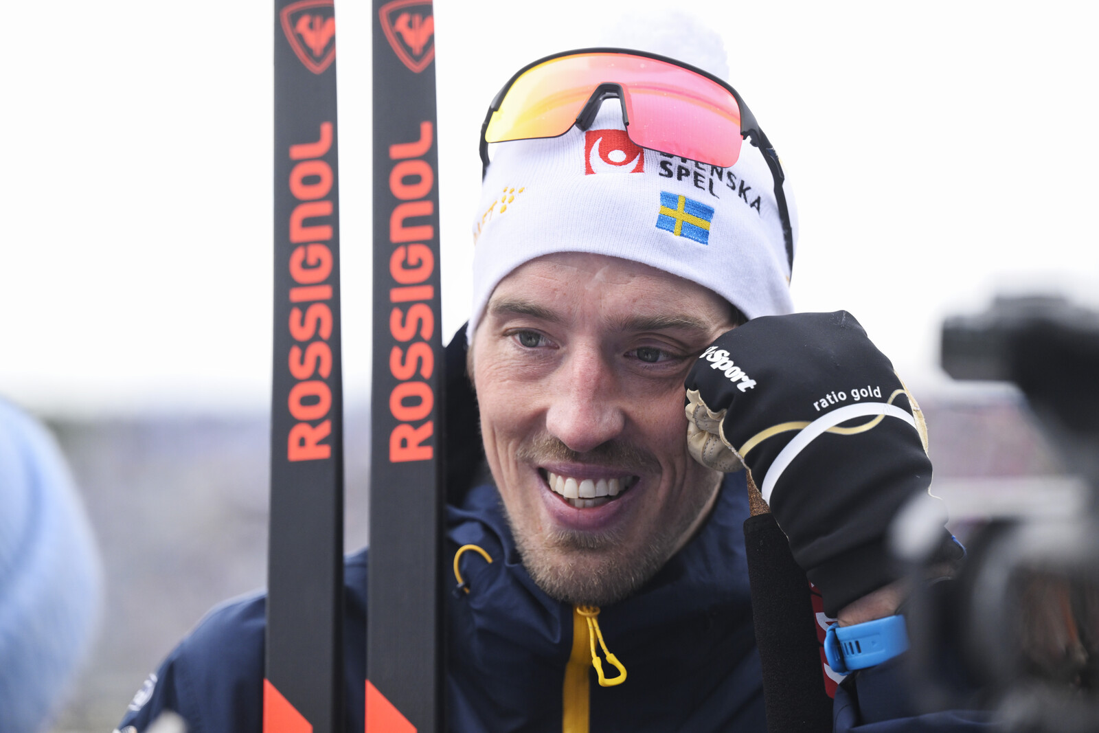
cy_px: 366
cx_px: 550
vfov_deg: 9.5
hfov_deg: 14.2
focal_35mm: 145
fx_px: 4427
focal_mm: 145
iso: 1250
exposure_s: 1/1250
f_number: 3.2
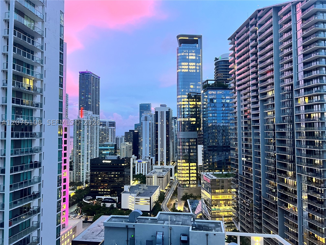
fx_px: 245
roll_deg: +0.6
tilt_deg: +4.5
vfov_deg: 53.1
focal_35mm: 26
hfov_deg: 67.3
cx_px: 163
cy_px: 122
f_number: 1.5
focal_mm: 5.7
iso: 500
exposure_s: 1/60
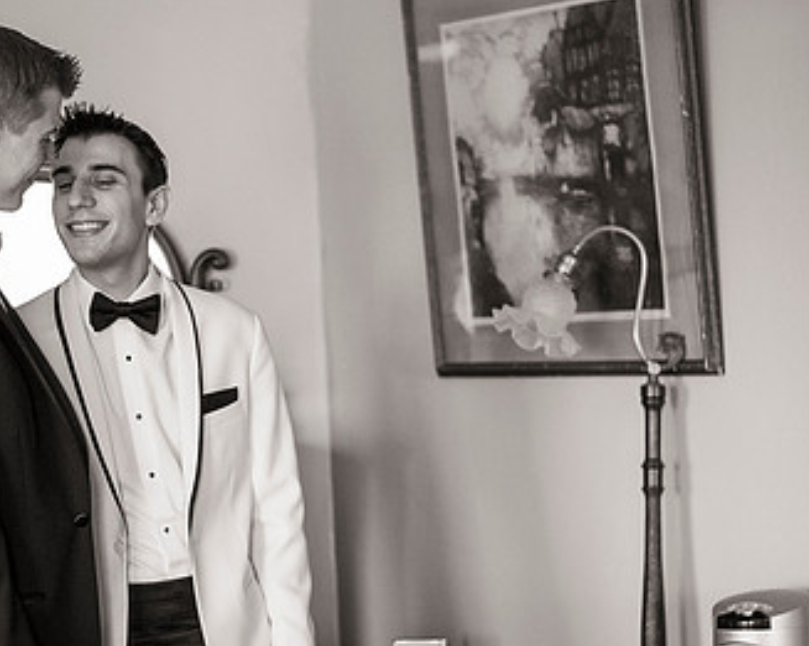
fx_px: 2129
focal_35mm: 89
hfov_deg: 21.5
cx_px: 342
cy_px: 338
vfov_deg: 17.2
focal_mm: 50
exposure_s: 1/320
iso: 1000
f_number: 1.8
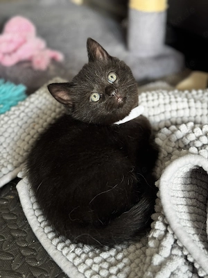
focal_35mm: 48
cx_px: 104
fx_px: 385
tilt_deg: -31.7
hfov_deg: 30.3
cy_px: 139
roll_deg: +0.0
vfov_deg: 39.7
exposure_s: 1/60
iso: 200
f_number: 1.78
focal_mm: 6.76
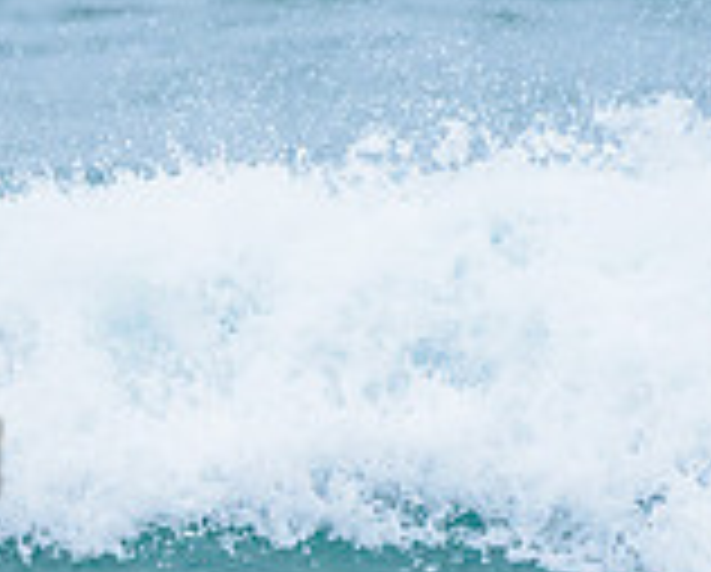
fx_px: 45474
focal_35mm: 2157
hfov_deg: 0.9
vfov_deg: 0.7
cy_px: 417
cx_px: -691
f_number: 5.6
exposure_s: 1/2000
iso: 800
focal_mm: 500
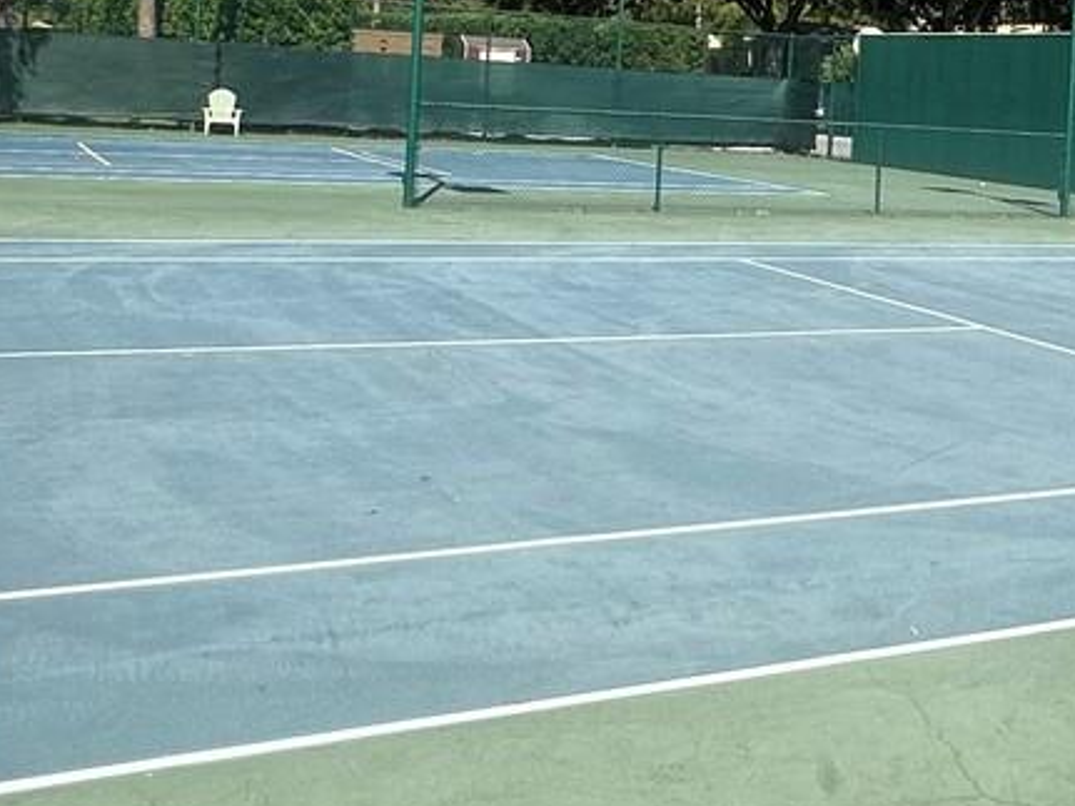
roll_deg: -3.5
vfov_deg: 27.2
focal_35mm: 52
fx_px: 1614
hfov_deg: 34.7
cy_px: 102
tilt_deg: +0.2
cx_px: 970
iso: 50
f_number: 2.2
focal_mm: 2.22
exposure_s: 1/1916
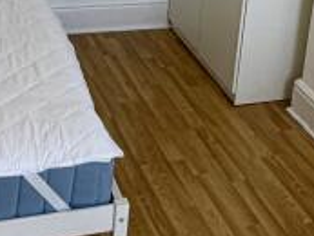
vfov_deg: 16.9
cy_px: -64
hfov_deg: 22.8
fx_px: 753
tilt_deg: -12.9
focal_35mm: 83
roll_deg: -7.9
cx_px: 298
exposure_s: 1/121
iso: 64
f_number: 2.2
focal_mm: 2.22
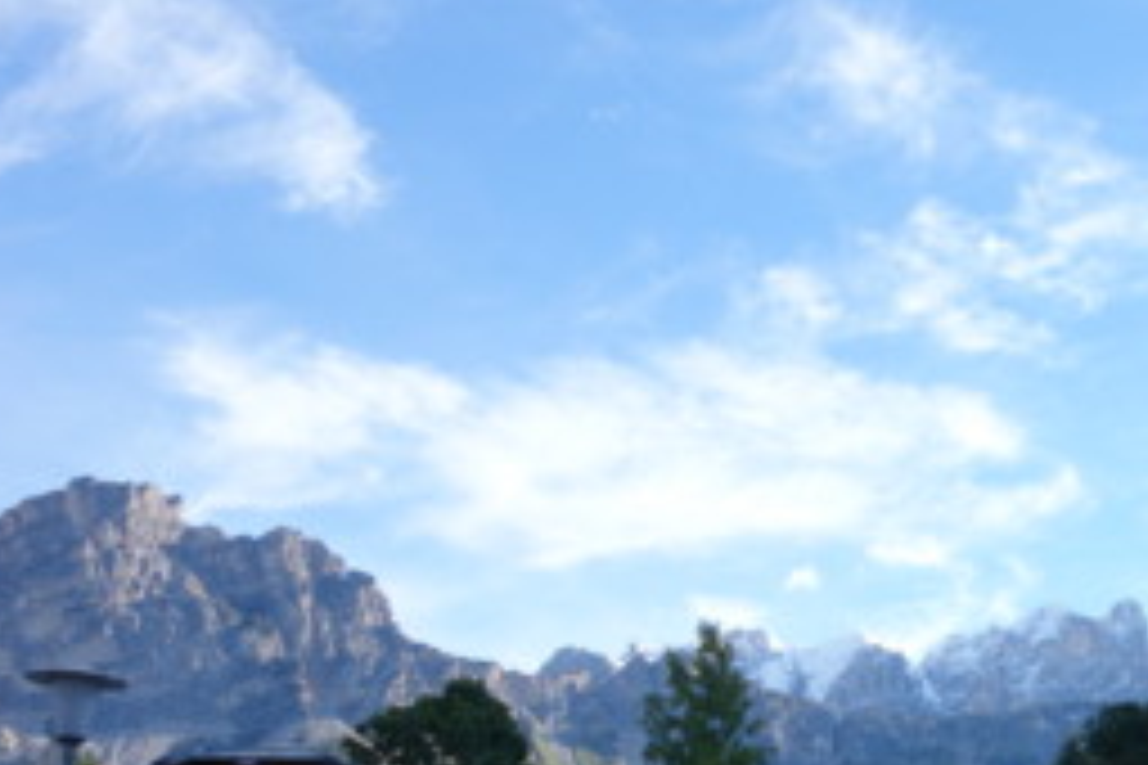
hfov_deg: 27.7
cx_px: 1279
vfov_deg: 20.0
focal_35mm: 66
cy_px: 752
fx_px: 2105
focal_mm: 10.4
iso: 125
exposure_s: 1/160
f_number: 5.6
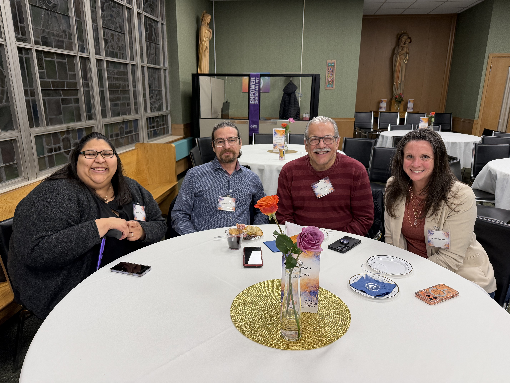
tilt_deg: -15.5
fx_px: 354
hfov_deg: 71.6
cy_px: 192
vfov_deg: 56.8
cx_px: 255
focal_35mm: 24
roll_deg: -0.2
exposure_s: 1/121
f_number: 1.78
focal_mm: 6.76
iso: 200
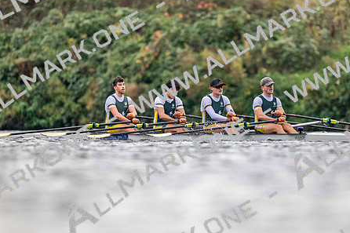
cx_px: 227
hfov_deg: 2.6
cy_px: 116
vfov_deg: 1.8
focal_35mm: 781
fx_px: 7590
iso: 2200
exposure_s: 1/2500
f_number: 4
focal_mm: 600
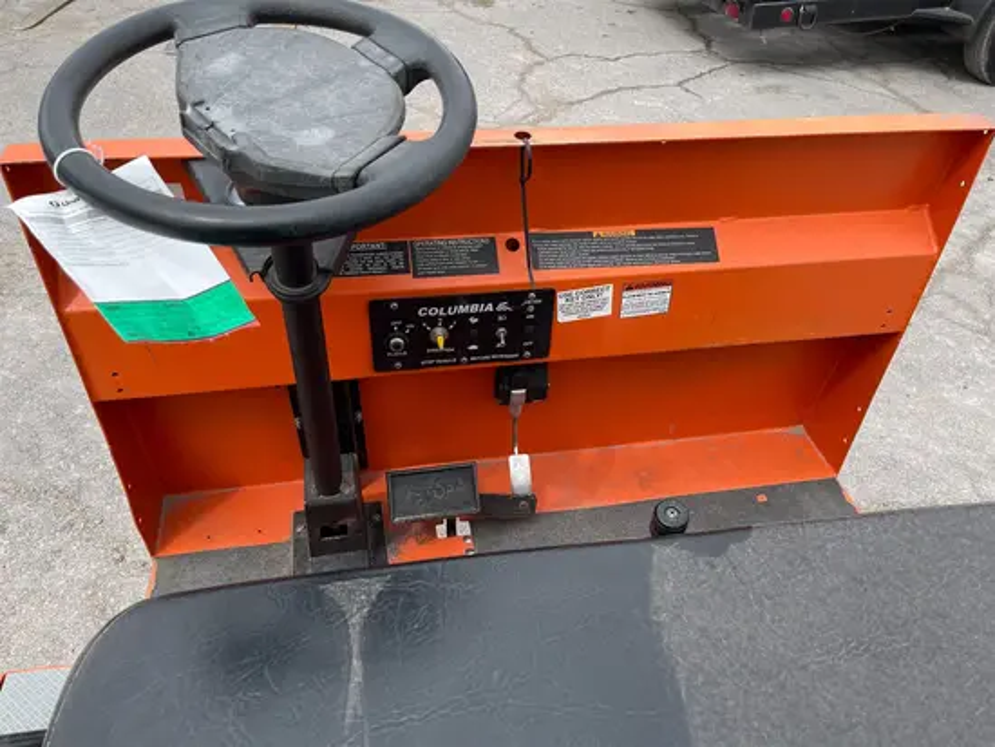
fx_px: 748
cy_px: 374
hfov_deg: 67.3
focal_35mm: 26
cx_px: 498
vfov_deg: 53.1
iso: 50
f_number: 1.6
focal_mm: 5.1
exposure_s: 1/1279
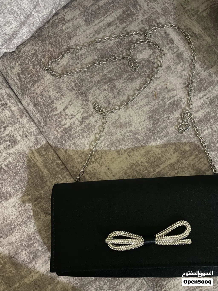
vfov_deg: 67.3
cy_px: 146
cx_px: 109
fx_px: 218
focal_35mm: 26
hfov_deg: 53.1
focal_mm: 4.25
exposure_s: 1/10
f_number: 1.8
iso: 400
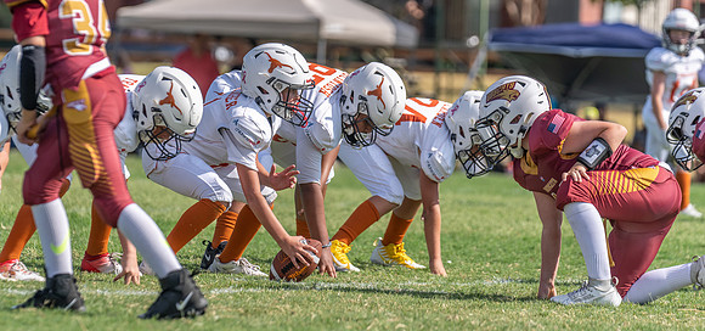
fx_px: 4773
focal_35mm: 265
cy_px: 125
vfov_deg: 4.0
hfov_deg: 8.4
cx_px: 275
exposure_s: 1/1600
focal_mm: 200
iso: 100
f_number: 3.5
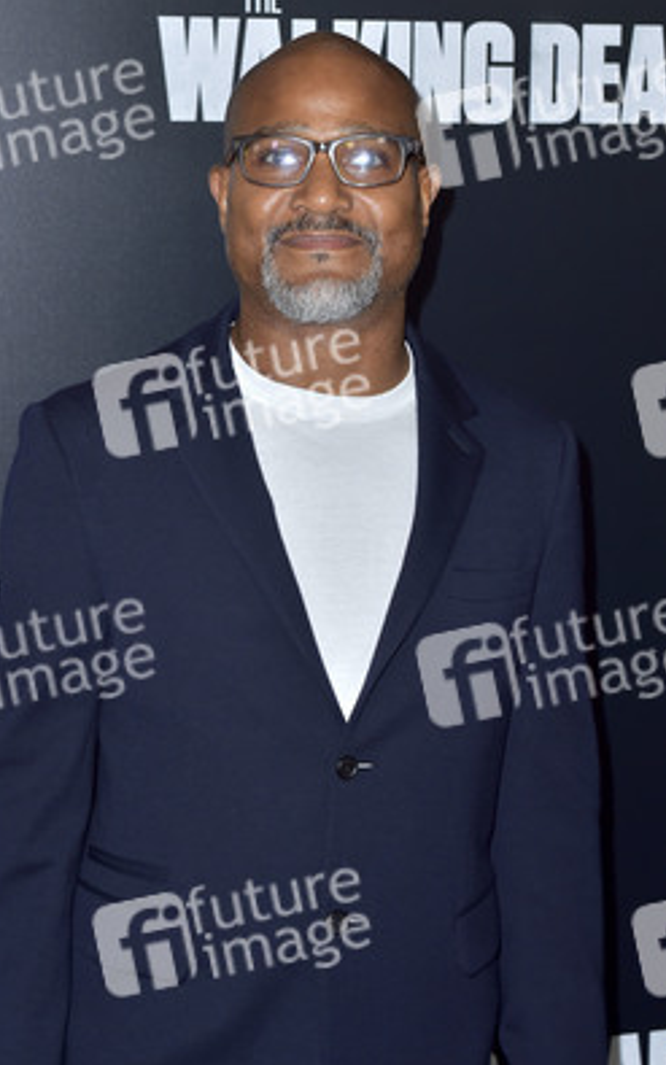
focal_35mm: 64
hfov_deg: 20.3
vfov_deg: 32.0
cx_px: 311
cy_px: 528
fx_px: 1858
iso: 500
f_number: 5.6
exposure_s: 1/250
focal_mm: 62
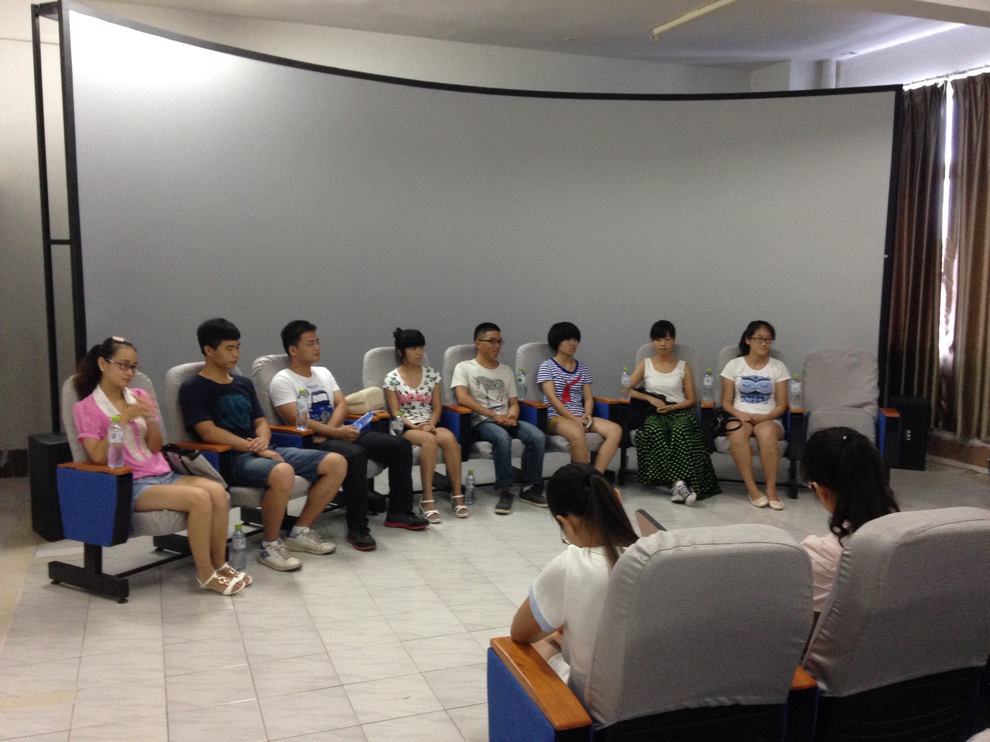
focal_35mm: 33
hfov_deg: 55.4
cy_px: 371
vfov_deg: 42.9
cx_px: 495
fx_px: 944
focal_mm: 4.12
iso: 250
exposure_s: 1/20
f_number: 2.4
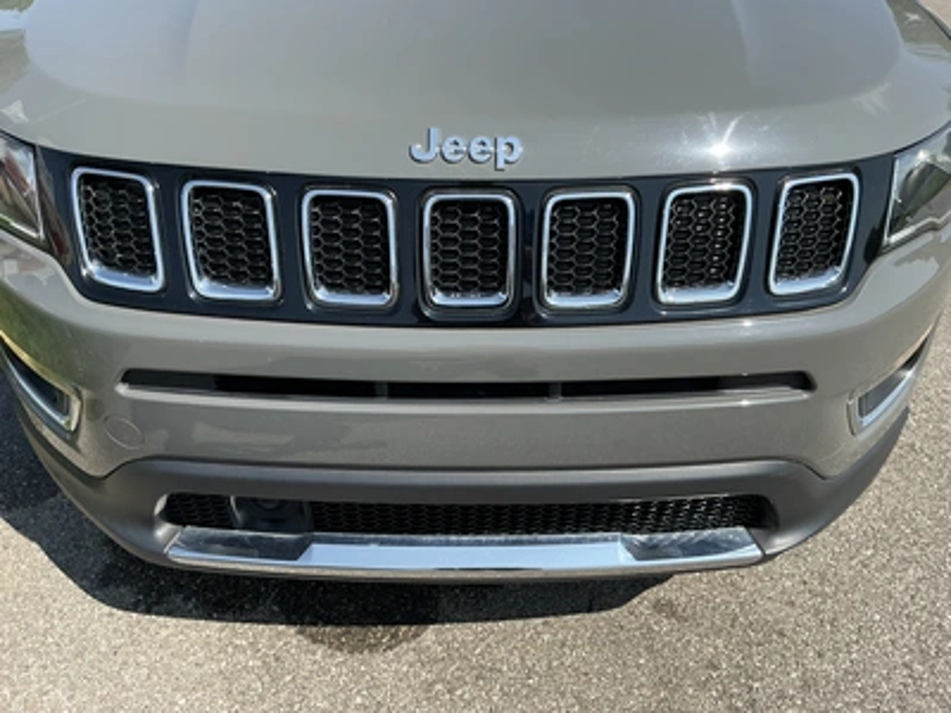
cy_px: 356
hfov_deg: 63.4
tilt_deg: -33.6
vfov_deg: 49.7
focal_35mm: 28
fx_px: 769
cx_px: 476
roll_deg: -4.5
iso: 25
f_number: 1.8
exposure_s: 1/1144
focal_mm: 3
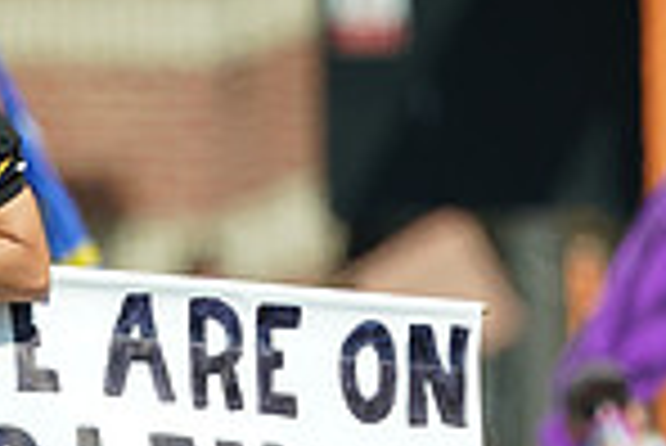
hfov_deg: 0.6
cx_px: 4
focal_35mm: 3282
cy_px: 565
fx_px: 60775
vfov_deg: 0.4
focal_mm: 840
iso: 100
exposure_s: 1/320
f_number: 6.3
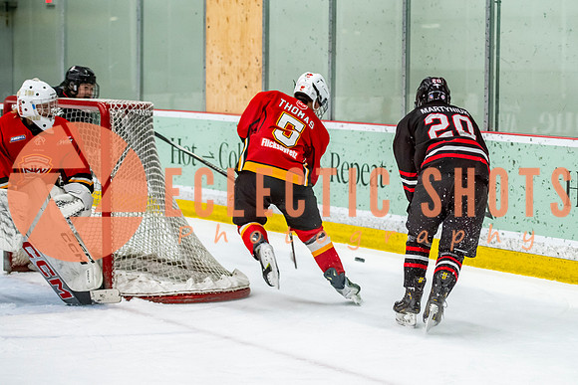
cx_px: 451
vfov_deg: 10.4
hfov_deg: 15.4
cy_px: 193
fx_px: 2119
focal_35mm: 132
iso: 2000
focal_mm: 82
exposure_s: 1/640
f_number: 3.2
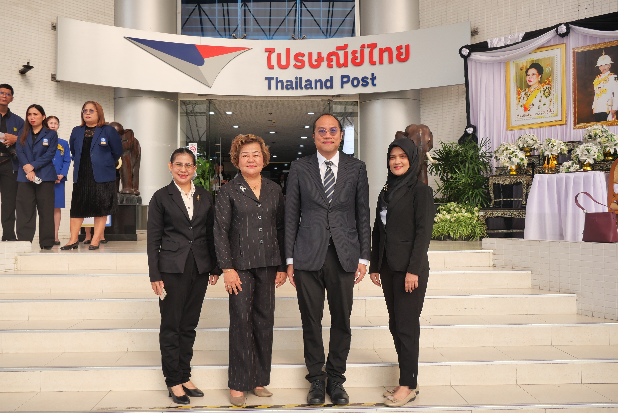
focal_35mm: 31
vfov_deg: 42.4
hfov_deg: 60.3
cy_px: 206
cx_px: 309
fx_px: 532
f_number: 5.6
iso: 200
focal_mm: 15
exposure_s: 1/250
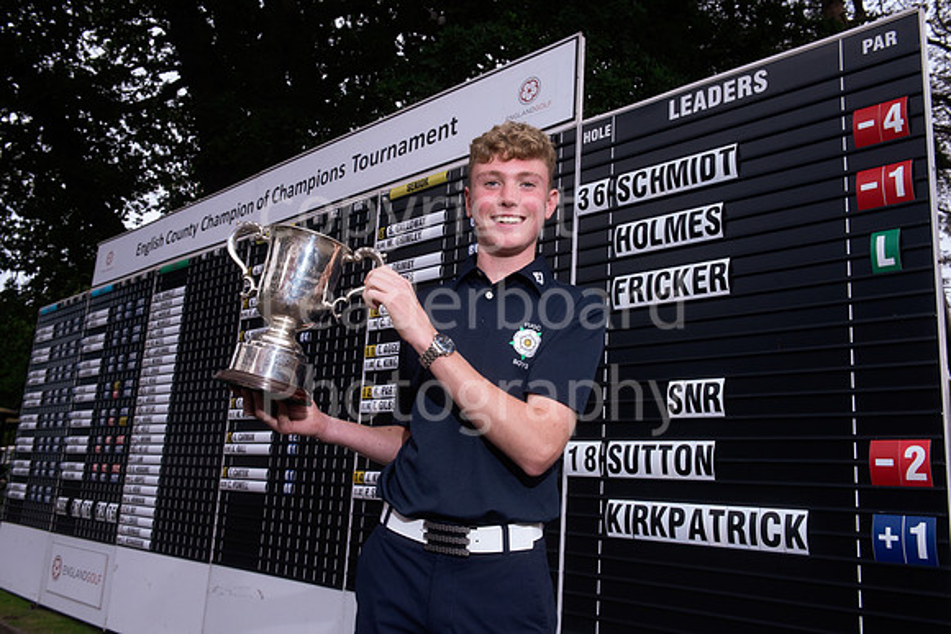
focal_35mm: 32
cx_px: 476
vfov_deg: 41.1
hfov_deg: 58.7
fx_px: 845
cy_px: 317
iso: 800
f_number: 9
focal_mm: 32
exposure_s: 1/160
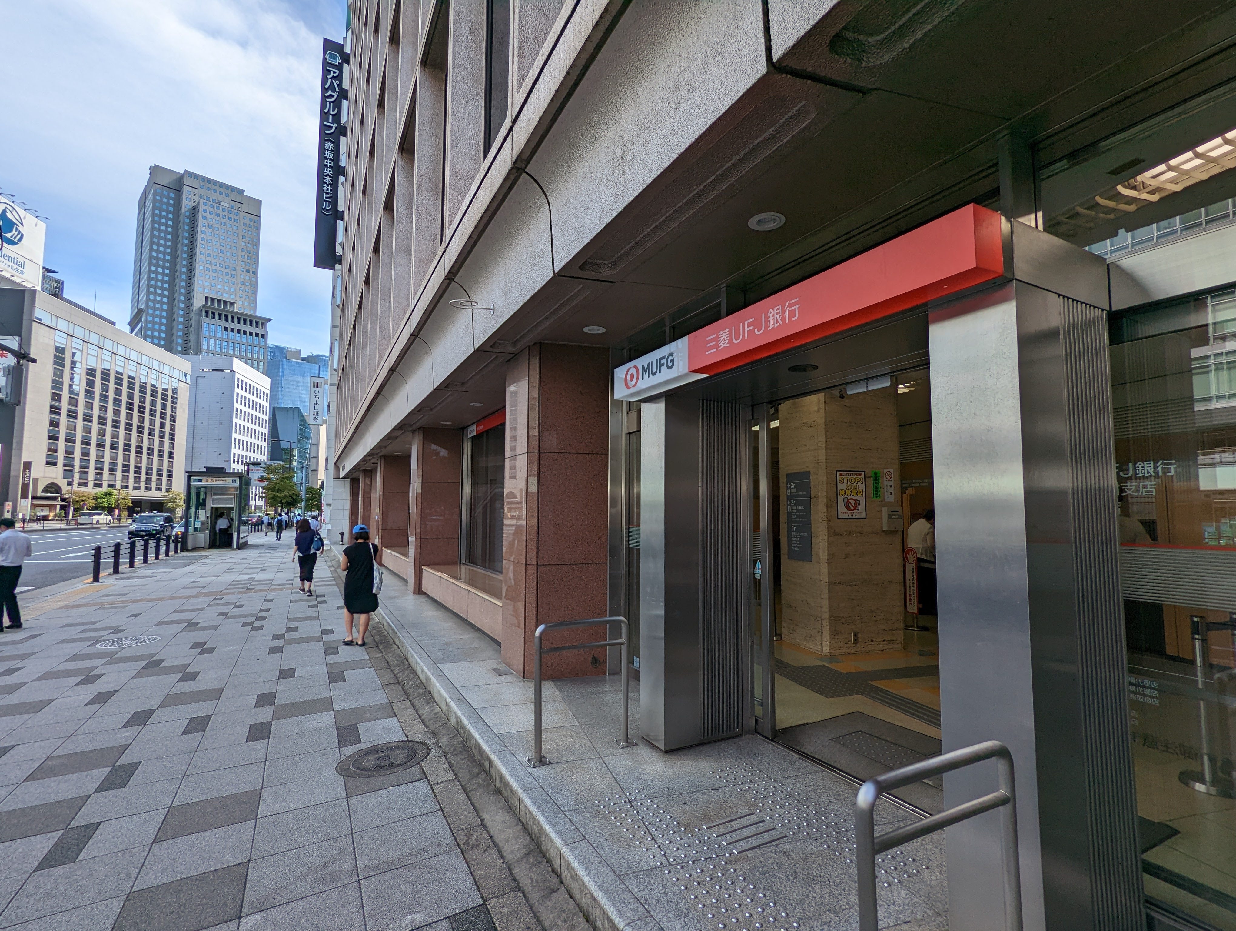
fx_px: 572
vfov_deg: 78.2
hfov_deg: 94.4
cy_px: 466
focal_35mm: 16
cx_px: 618
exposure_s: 1/1176
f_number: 2.2
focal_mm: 2.35
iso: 50
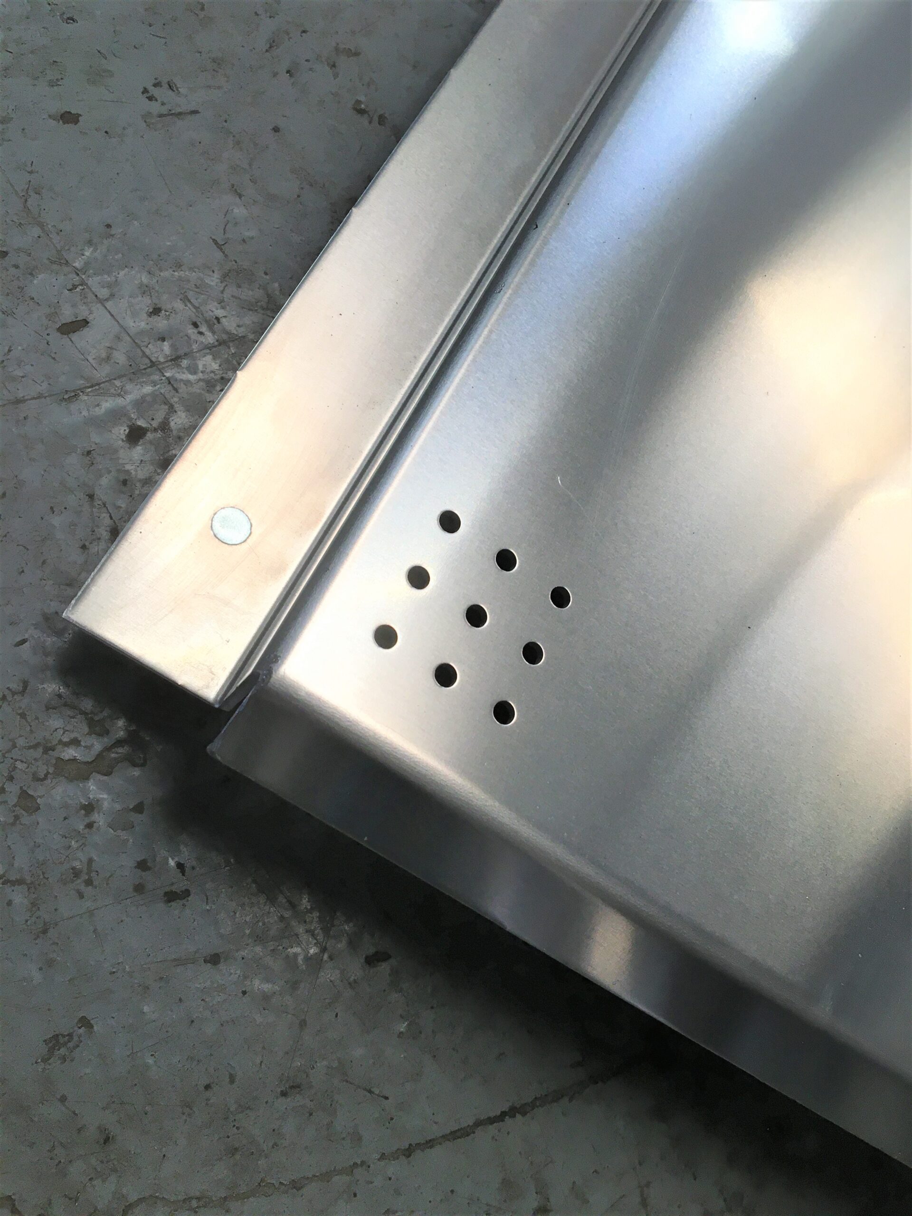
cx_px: 456
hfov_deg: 48.2
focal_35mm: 29
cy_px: 608
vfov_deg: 61.7
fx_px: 1019
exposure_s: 1/33
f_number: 2.2
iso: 25
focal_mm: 4.15
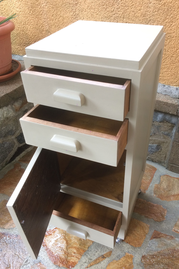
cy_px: 136
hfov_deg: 42.3
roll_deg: +1.1
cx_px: 98
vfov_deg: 60.3
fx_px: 231
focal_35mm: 31
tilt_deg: -36.6
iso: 125
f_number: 2.2
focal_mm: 4.15
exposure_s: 1/33
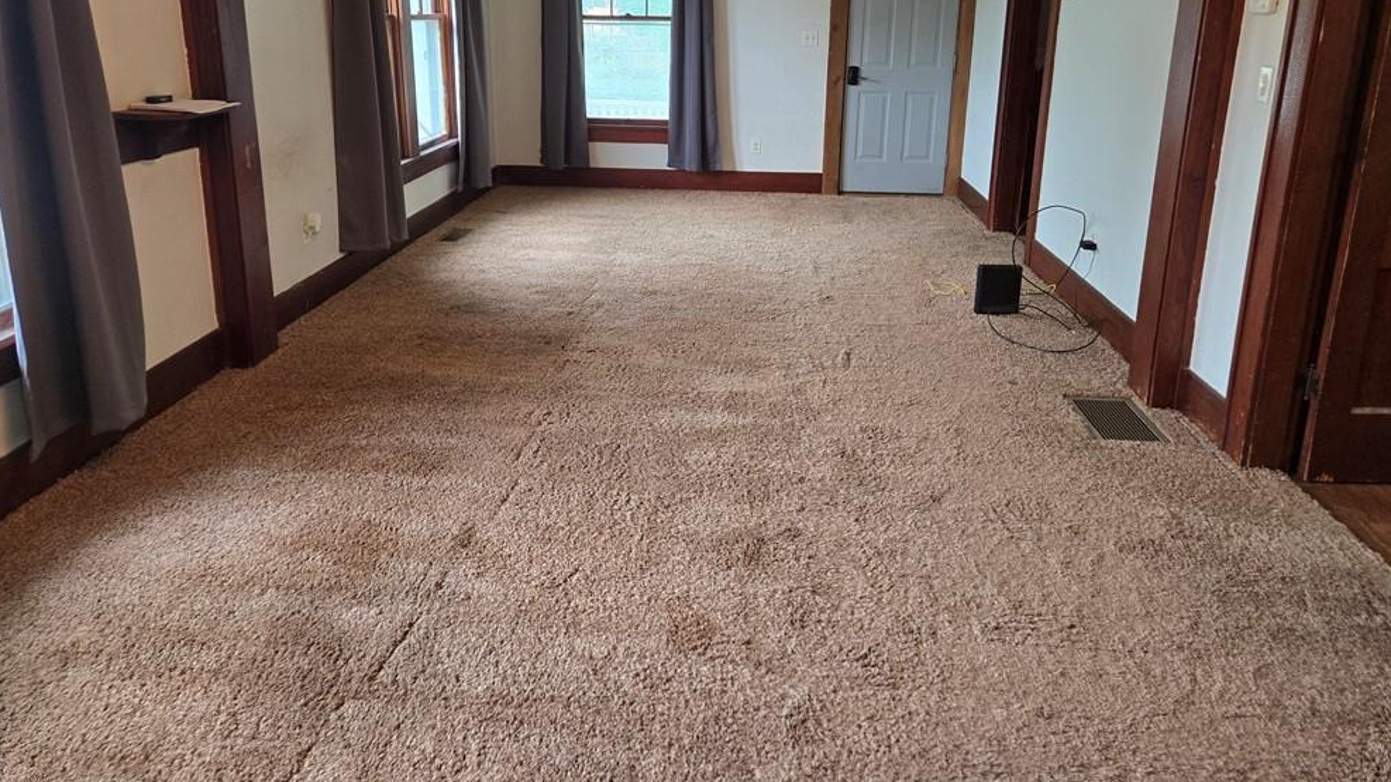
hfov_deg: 71.9
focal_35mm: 26
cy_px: 255
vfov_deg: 43.7
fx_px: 959
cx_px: 684
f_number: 1.8
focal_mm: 5.4
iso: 200
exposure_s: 1/120
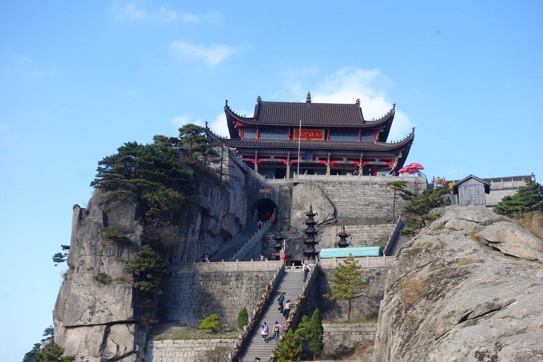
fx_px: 754
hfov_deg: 39.6
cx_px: 272
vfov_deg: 27.0
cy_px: 181
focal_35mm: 50
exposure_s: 1/250
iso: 125
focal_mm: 18.66
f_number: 5.6
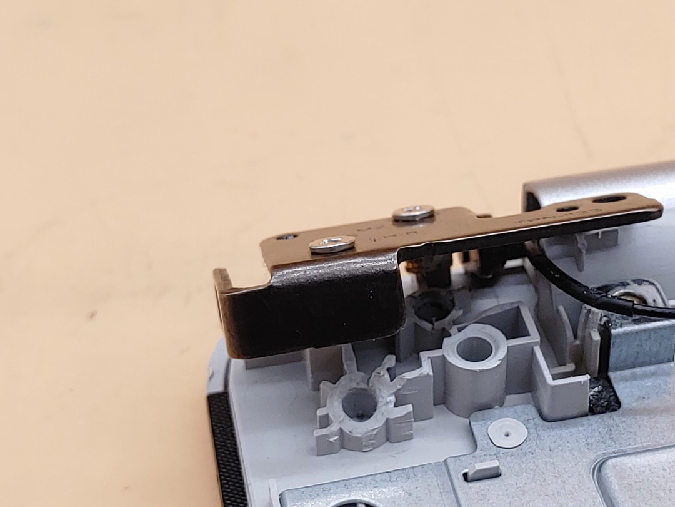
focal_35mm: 72
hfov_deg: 26.9
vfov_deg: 20.4
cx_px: 442
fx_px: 1404
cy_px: 298
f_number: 1.8
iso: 50
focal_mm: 4.36
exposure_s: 1/93
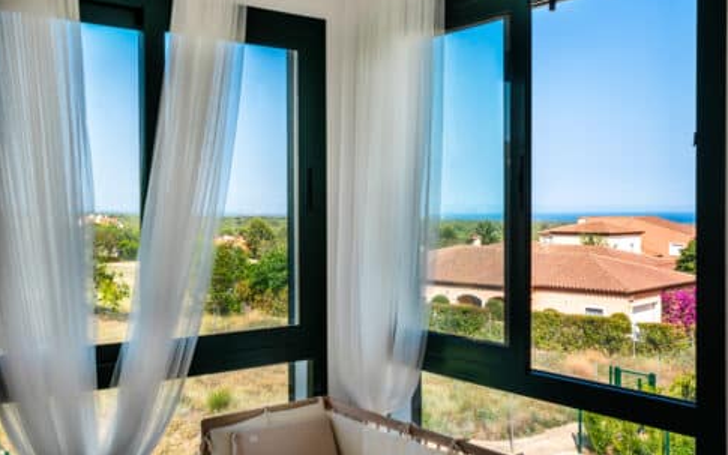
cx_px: 363
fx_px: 774
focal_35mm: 39
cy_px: 221
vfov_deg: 32.8
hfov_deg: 50.4
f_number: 9
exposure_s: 1/800
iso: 200
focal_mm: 38
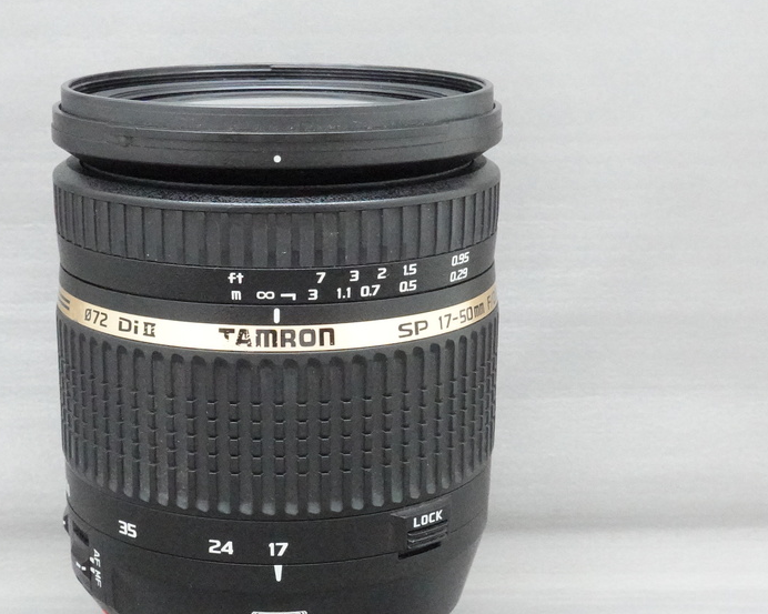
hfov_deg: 27.1
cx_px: 296
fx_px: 1590
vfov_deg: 21.8
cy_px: 375
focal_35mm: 70
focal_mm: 15.9
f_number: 8
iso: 6400
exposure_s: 1/50
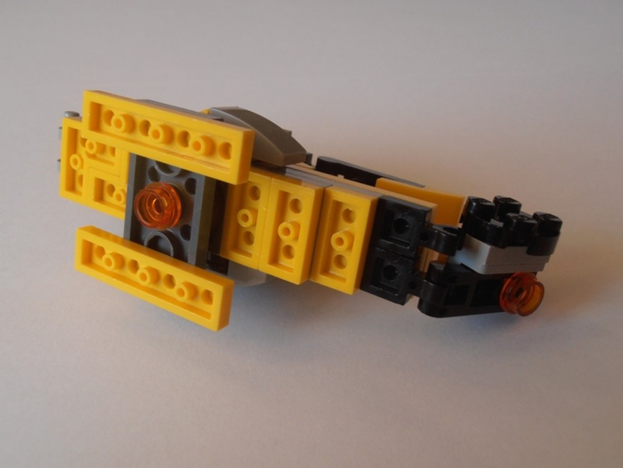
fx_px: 666
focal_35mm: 37
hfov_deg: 50.1
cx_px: 312
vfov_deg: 38.7
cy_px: 234
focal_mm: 6.61
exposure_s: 1/25
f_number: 3.9
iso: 125
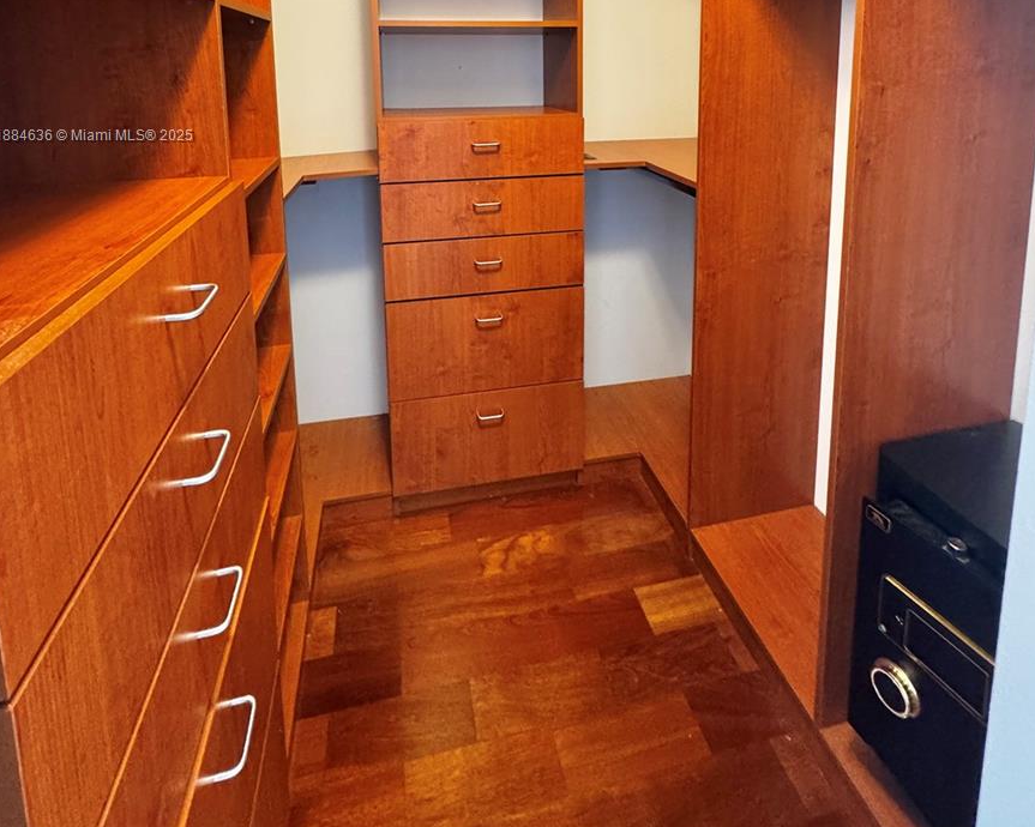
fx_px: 582
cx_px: 513
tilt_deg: -6.6
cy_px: 137
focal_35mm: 19
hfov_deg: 83.3
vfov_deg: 63.1
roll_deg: +0.7
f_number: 2.2
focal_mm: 2.22
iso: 640
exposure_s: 1/60
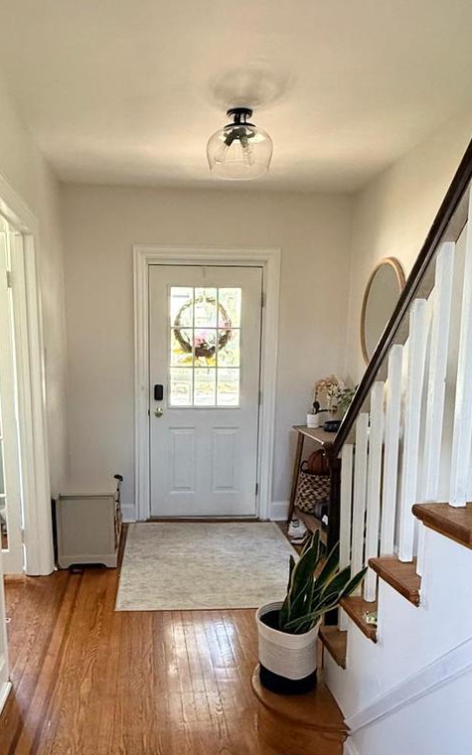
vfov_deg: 61.6
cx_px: 195
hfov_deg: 41.7
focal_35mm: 30
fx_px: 617
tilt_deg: -11.0
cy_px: 492
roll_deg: -1.4
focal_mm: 2.22
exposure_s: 1/60
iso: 400
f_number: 2.2
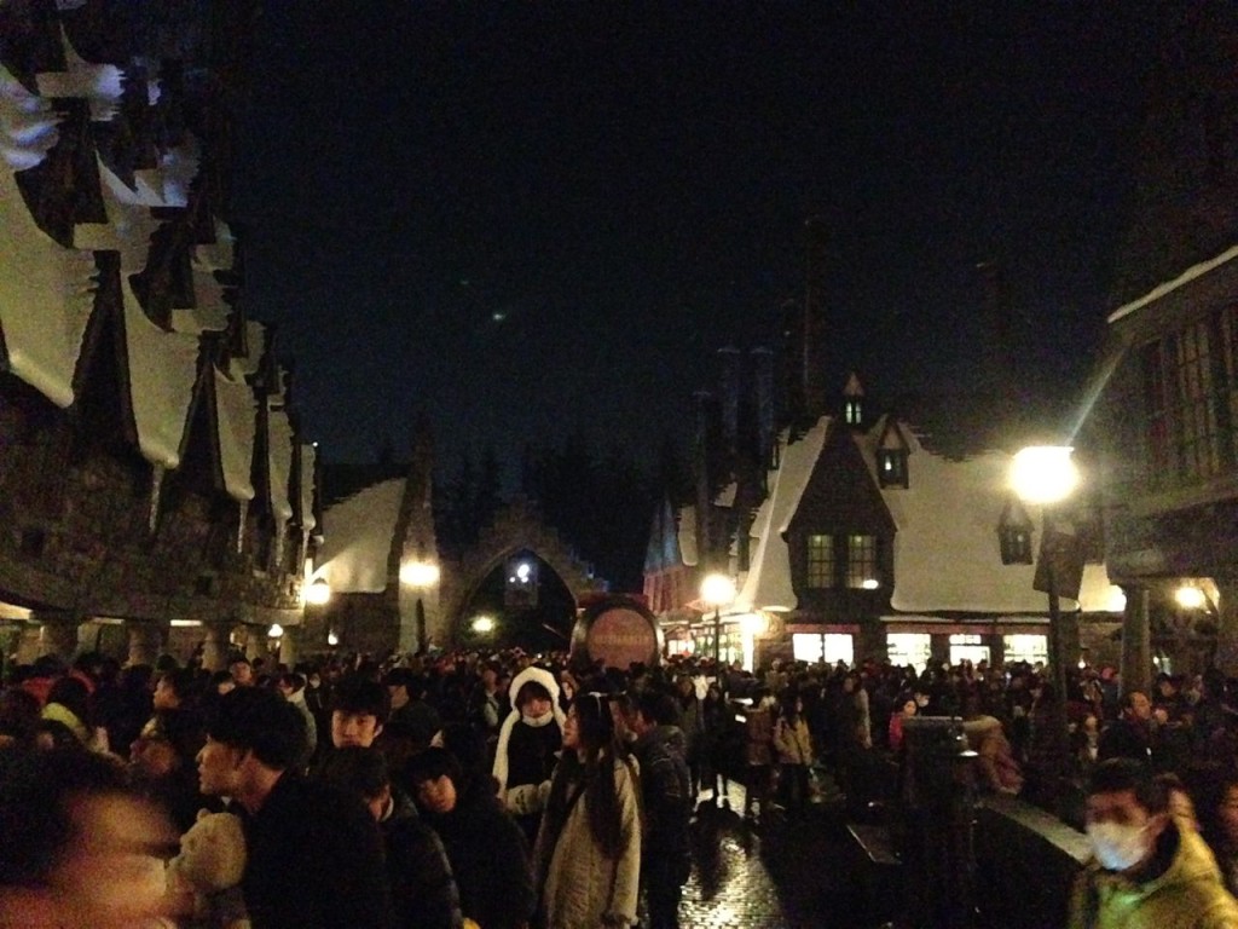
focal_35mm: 33
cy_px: 464
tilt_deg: +9.5
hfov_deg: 55.4
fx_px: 1180
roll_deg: -1.3
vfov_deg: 42.9
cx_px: 619
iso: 3200
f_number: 2.4
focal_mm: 4.12
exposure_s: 1/15
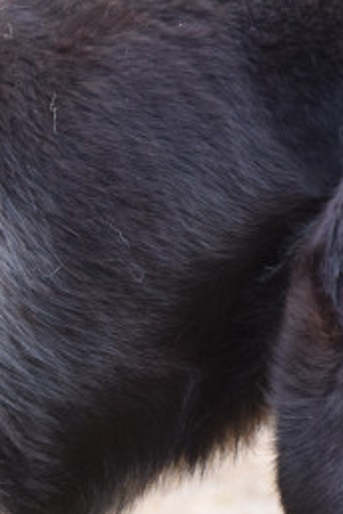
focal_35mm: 587
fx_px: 8389
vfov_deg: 3.5
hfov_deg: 2.3
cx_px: -148
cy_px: 434
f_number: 5.6
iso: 1400
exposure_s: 1/500
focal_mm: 112
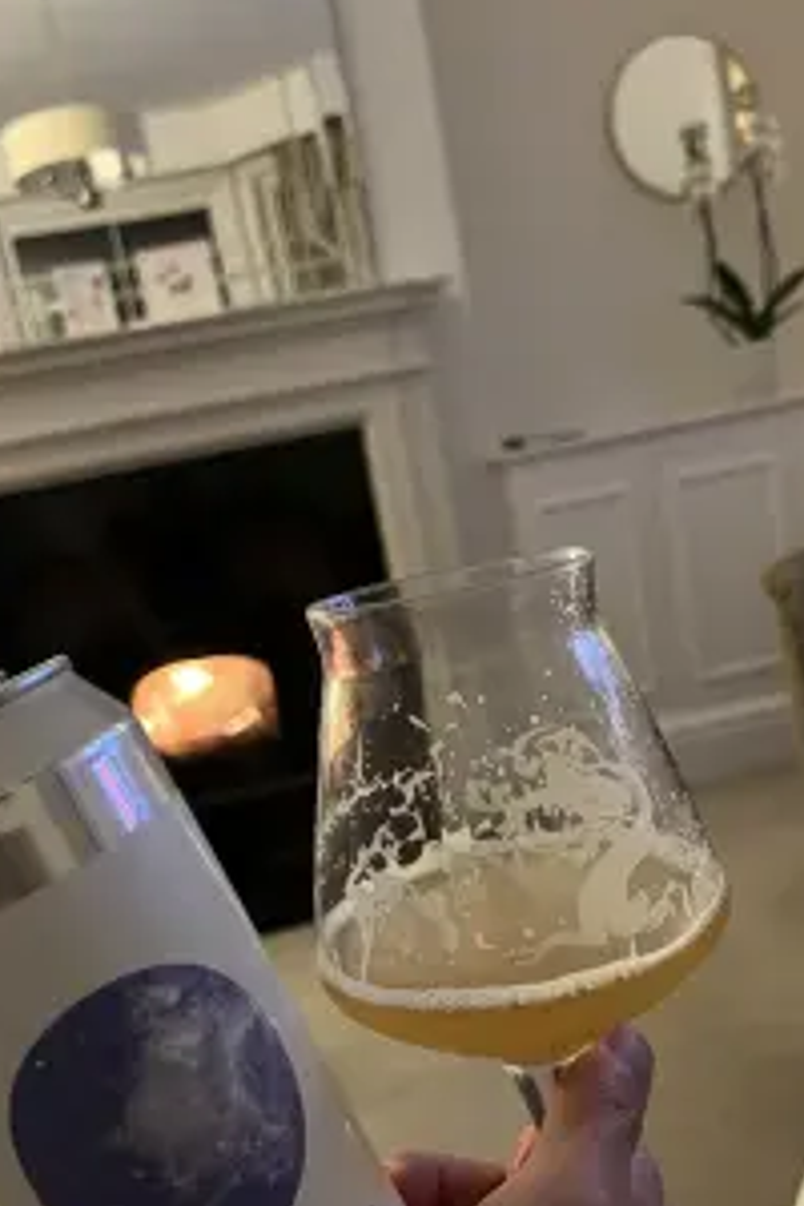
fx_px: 1206
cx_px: 398
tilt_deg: -13.5
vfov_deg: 52.8
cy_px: 724
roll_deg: +11.1
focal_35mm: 36
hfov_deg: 36.9
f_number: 1.6
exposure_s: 1/25
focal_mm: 5.1
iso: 500
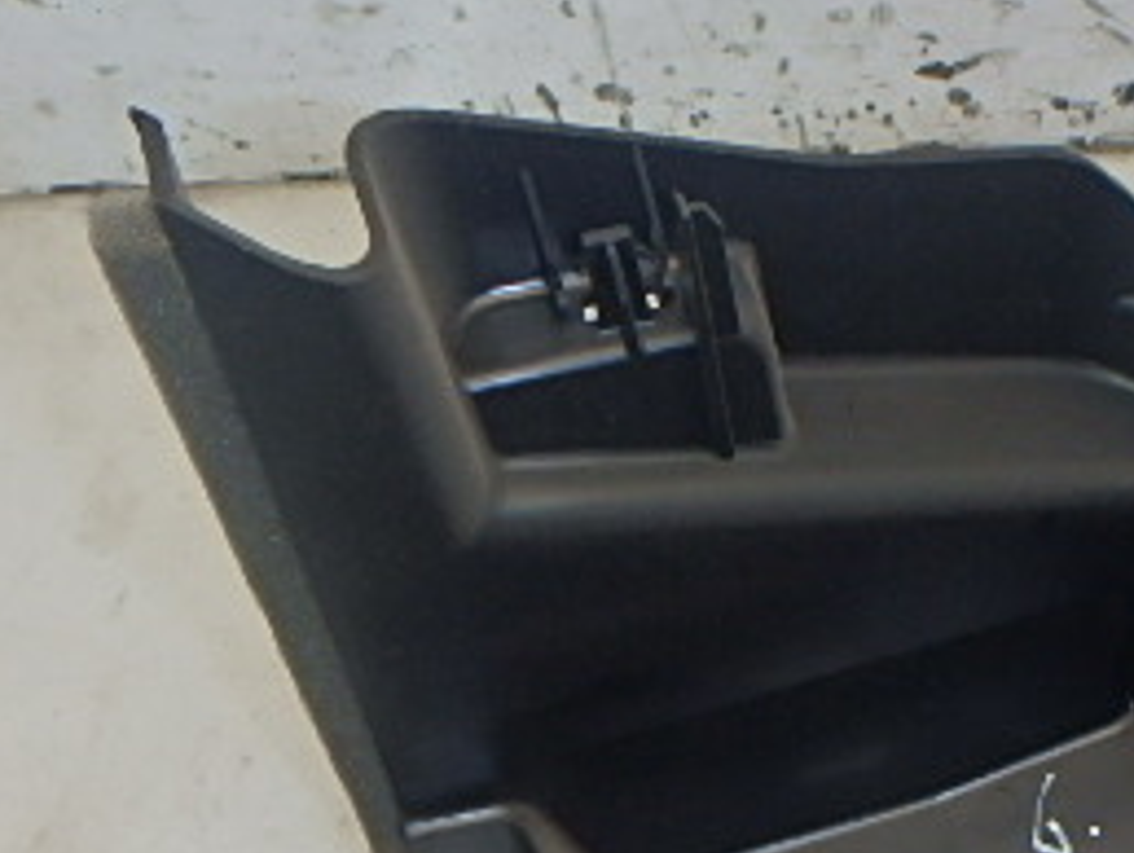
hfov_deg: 35.2
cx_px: 967
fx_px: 1705
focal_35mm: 52
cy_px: 897
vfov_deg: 26.3
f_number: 3.5
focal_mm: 3.7
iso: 160
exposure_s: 1/50
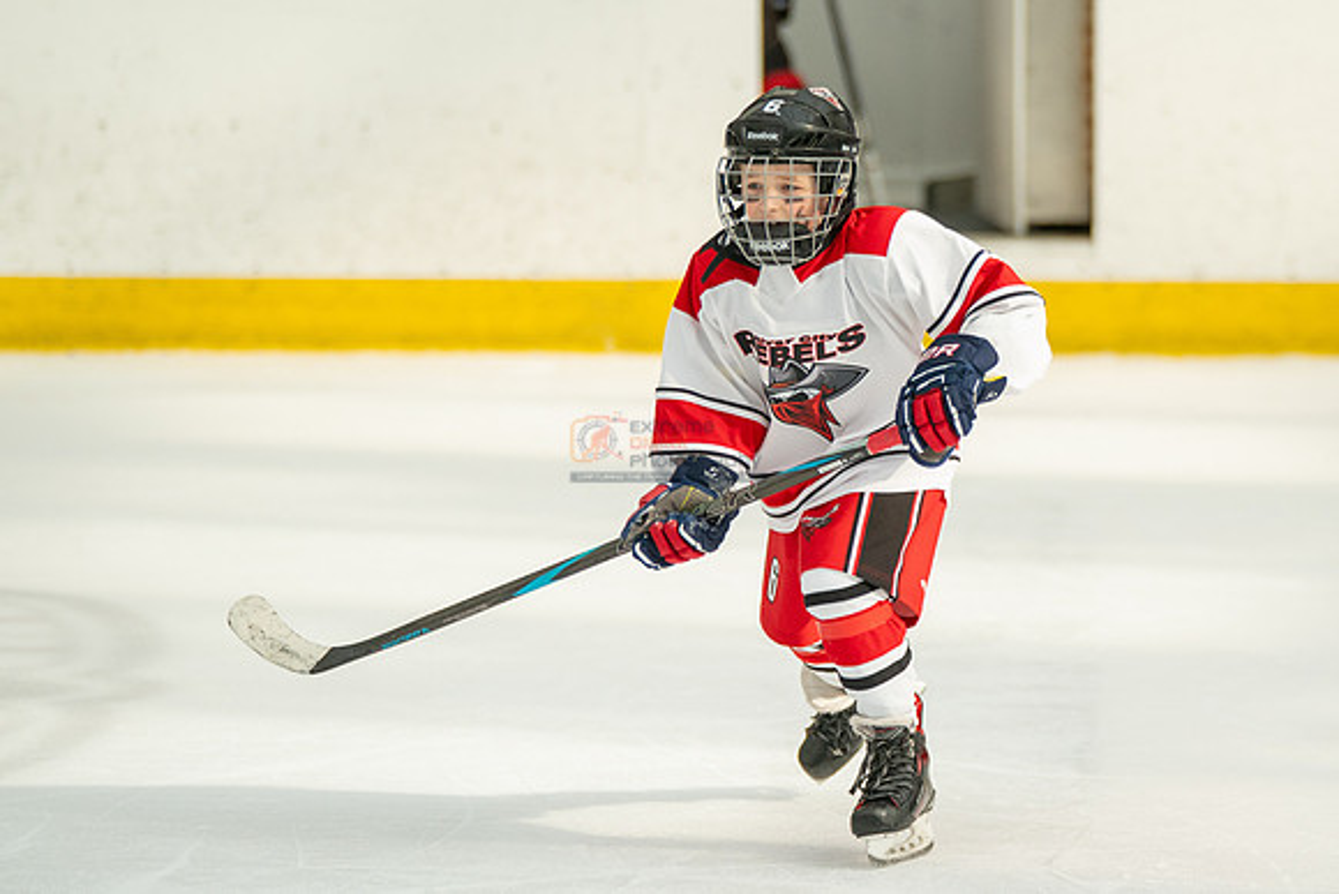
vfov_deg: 4.4
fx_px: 11740
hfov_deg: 6.5
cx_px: 875
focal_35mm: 316
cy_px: 447
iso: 1600
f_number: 3.2
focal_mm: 221
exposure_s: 1/2500
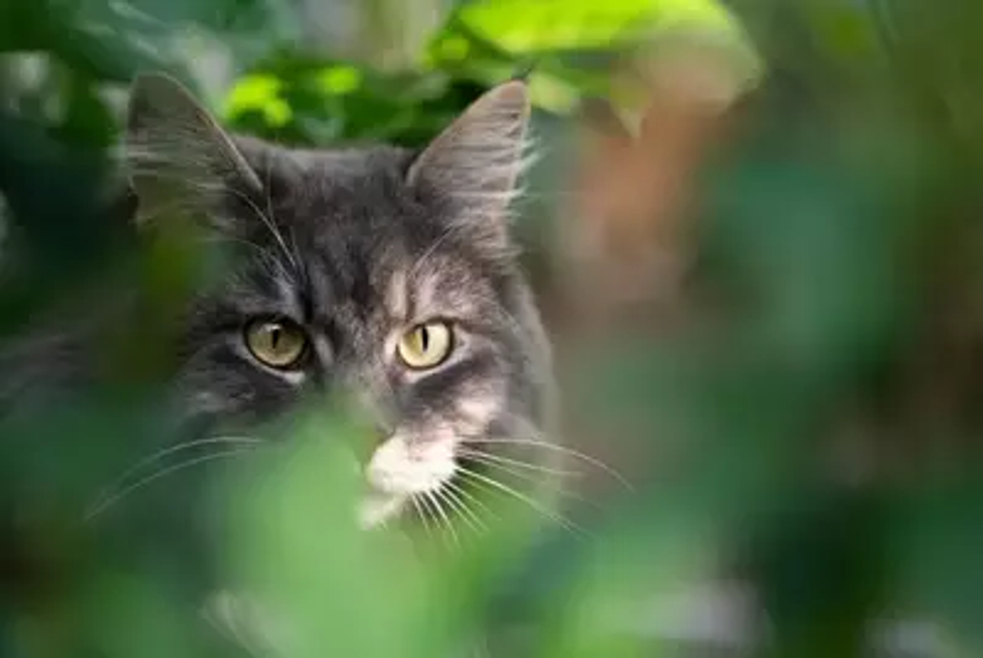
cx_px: 492
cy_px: 329
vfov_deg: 6.9
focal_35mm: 200
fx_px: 5469
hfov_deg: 10.3
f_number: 2.8
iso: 500
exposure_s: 1/500
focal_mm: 200
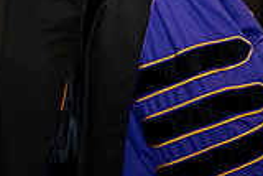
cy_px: 34
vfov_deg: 5.4
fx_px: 1857
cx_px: 386
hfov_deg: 8.0
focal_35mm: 254
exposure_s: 1/200
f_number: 5.6
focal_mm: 70
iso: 2000
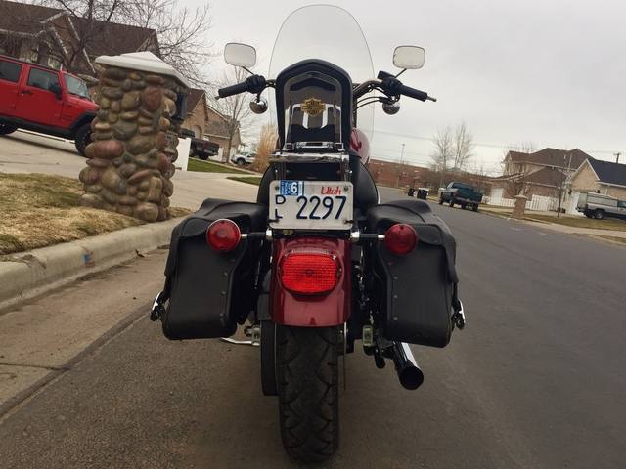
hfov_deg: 61.7
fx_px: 524
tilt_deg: -2.1
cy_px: 234
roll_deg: -8.3
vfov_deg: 48.2
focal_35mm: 29
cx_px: 313
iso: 32
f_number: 2.2
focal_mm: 4.15
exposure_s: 1/120
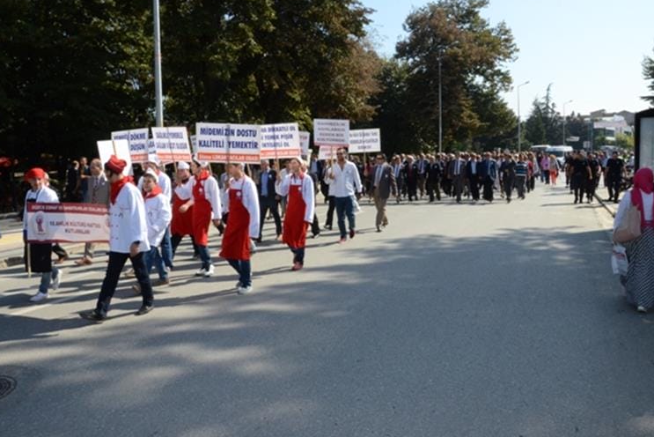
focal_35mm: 29
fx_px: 527
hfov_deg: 63.6
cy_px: 205
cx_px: 317
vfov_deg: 45.0
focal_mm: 18
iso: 1250
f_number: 22
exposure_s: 1/250
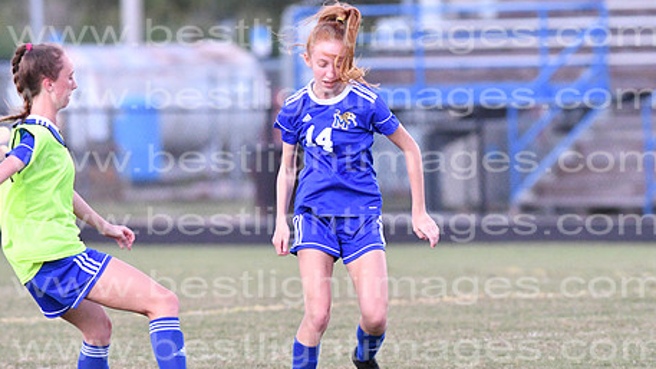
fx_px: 10401
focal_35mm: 598
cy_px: 193
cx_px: 337
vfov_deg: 2.0
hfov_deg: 3.6
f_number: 5
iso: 6400
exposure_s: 1/640
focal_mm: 300
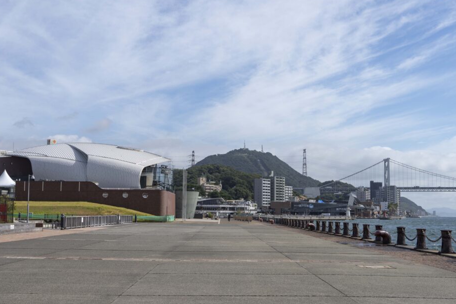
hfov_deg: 36.9
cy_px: 150
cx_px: 227
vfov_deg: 25.1
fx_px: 684
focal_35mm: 54
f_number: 11
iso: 100
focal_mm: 48
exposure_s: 1/200
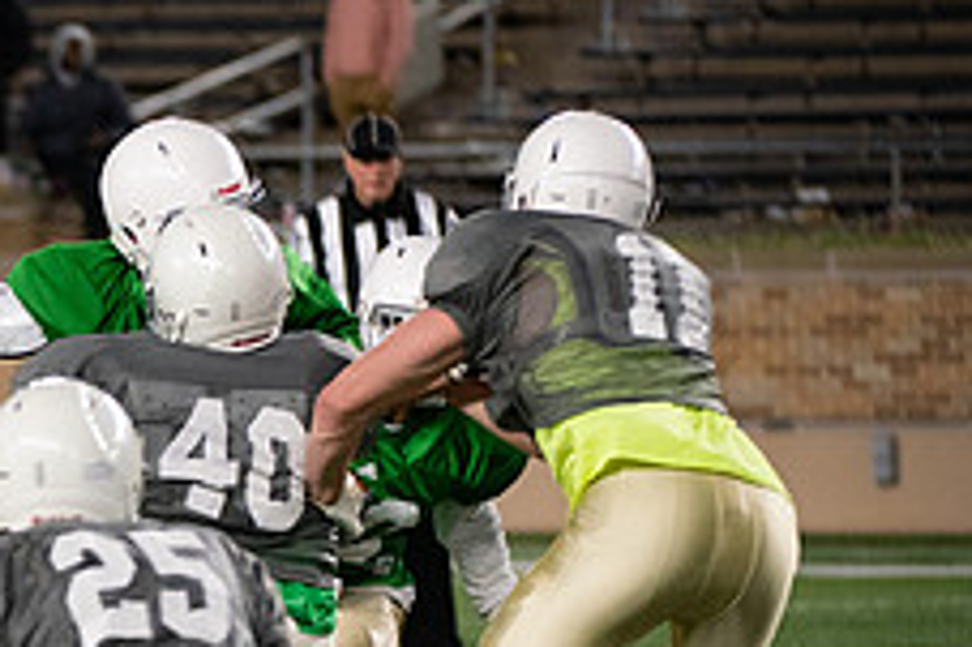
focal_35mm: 511
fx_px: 13787
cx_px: -244
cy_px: 465
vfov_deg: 2.7
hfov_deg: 4.0
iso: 3600
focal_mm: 200
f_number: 4
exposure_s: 1/500
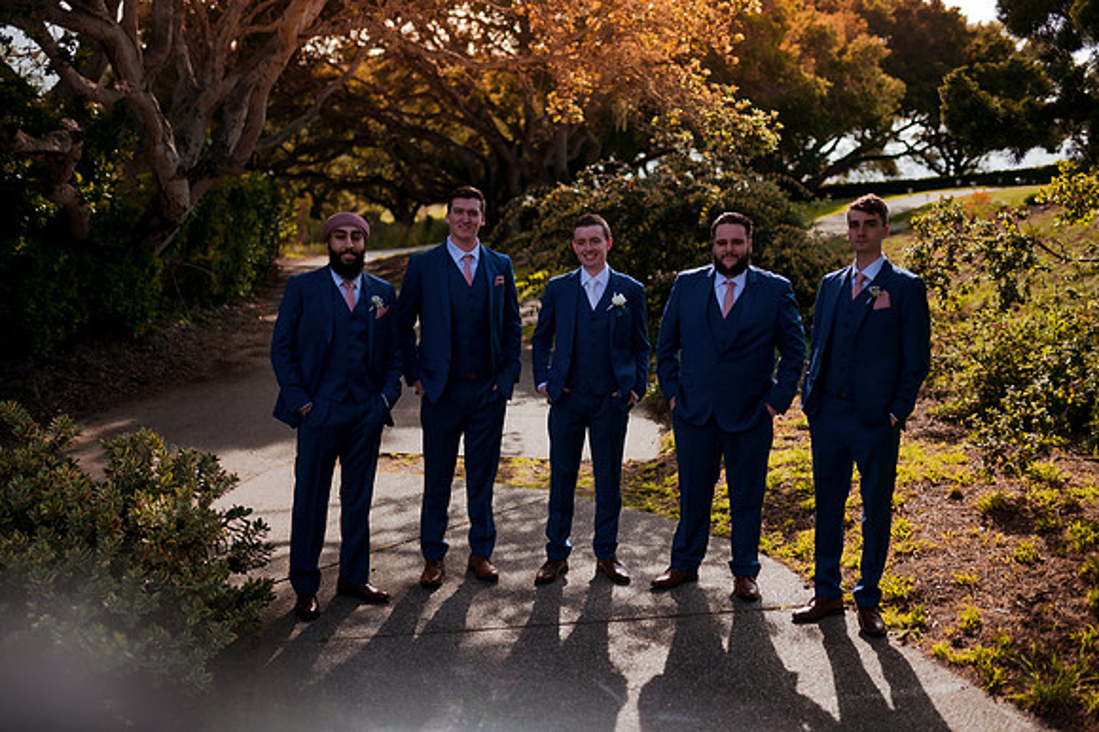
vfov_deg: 37.8
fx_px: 1068
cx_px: 550
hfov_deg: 54.5
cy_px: 366
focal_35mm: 35
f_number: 1.4
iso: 320
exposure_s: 1/6400
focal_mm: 35
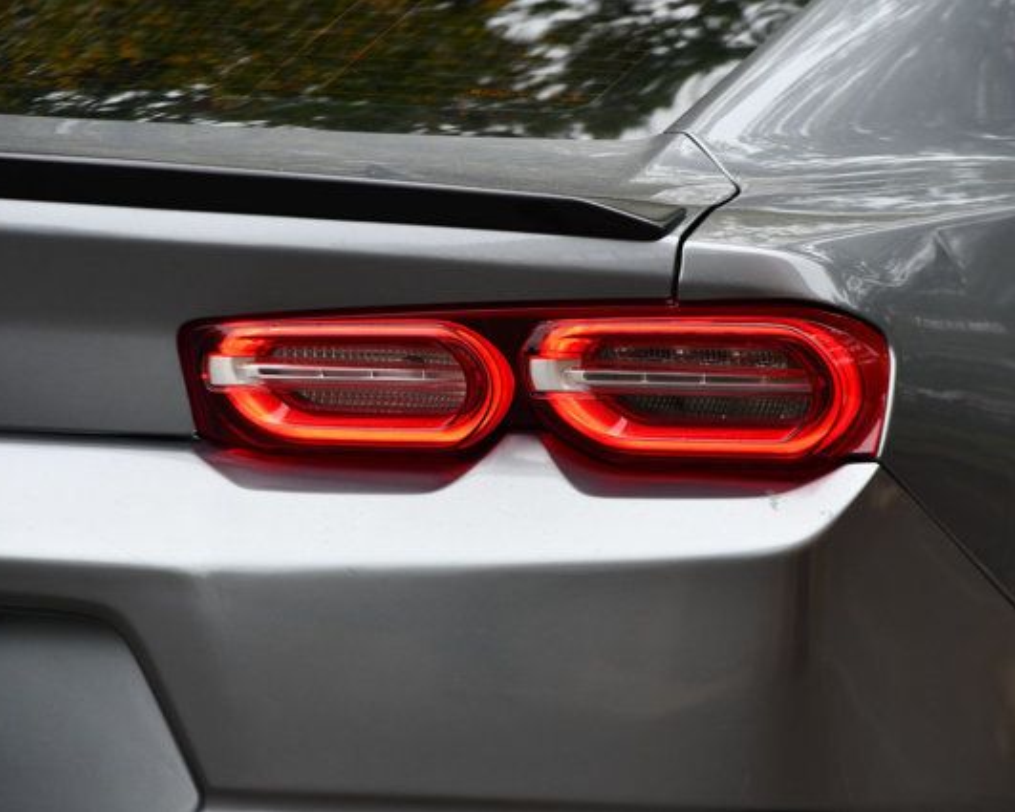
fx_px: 6219
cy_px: 406
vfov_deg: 7.5
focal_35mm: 207
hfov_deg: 9.3
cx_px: 558
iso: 250
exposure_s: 1/250
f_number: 5.6
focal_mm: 122
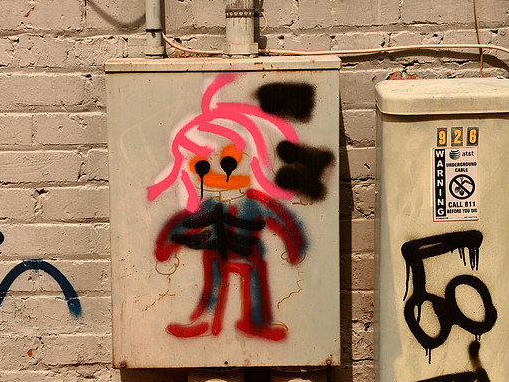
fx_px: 1691
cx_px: 240
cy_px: 192
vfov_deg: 12.9
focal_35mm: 115
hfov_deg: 17.1
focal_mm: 70
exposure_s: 1/160
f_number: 10
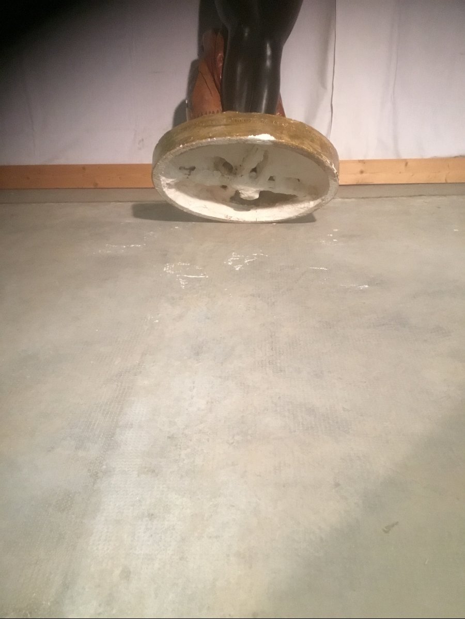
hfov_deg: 45.4
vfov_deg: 58.4
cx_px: 232
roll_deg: -0.3
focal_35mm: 31
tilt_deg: -27.1
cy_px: 310
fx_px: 555
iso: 250
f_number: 2.4
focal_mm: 3.3
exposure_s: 1/33
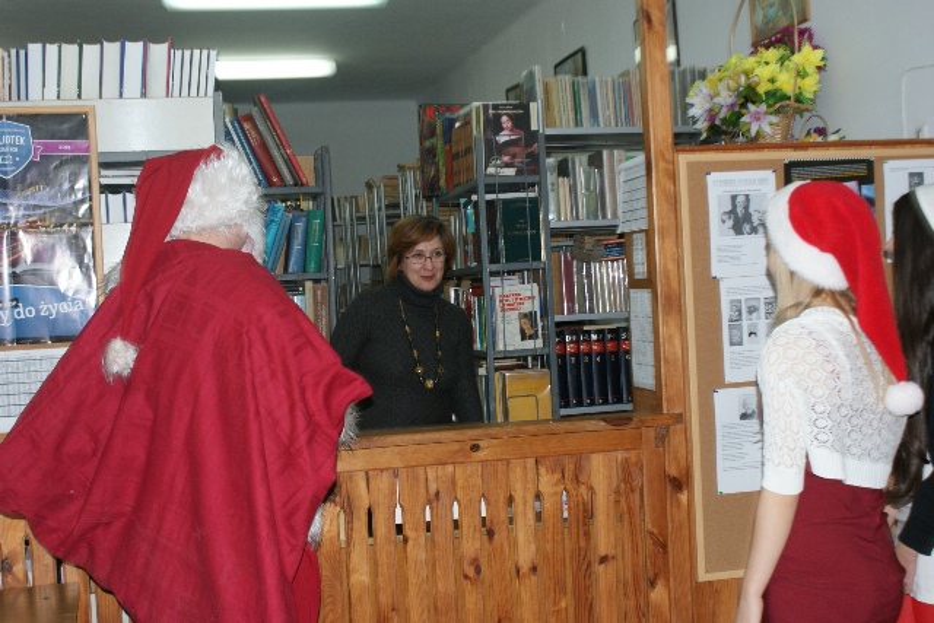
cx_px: 467
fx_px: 1362
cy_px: 312
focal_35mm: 52
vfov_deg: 25.8
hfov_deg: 37.8
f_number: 5.6
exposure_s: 1/60
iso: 400
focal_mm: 35
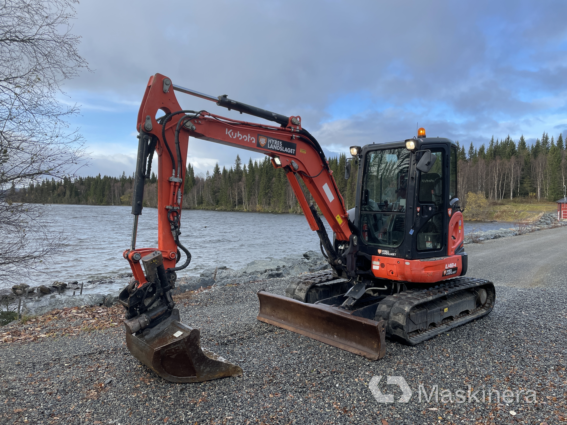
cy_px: 212
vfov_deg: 53.1
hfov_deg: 67.3
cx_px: 284
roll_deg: -0.7
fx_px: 426
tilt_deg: -0.7
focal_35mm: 26
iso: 32
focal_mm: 4.2
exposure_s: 1/955
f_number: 1.6
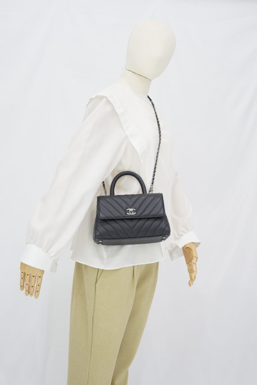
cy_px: 192
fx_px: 535
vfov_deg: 39.6
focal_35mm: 50
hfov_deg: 27.0
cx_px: 128
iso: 640
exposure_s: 1/8
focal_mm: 50
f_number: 6.3
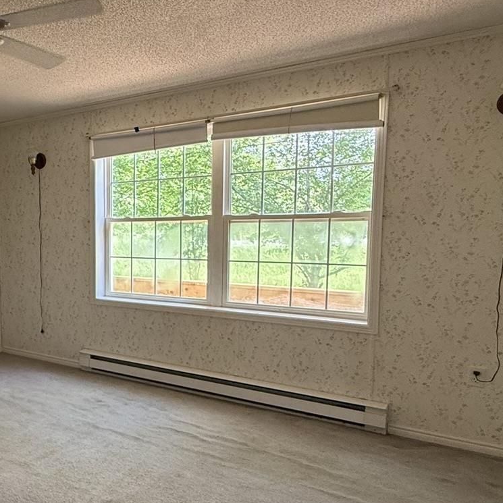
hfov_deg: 39.9
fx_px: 559
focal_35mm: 34
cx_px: -44
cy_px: 274
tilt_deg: -5.5
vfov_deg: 48.4
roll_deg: +1.3
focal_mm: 2.22
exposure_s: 1/99
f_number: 2.2
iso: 160
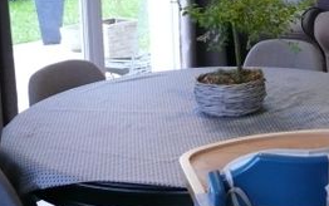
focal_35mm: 85
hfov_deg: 22.7
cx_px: 374
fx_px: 762
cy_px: -46
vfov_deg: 14.8
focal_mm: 7.4
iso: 400
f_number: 2.8
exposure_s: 1/60
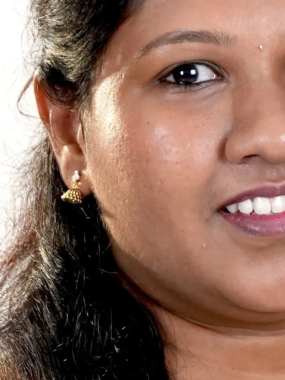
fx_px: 11553
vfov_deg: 1.9
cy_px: 654
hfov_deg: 1.4
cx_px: 246
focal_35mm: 1053
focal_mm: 135
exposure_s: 1/160
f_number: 6.3
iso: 1000
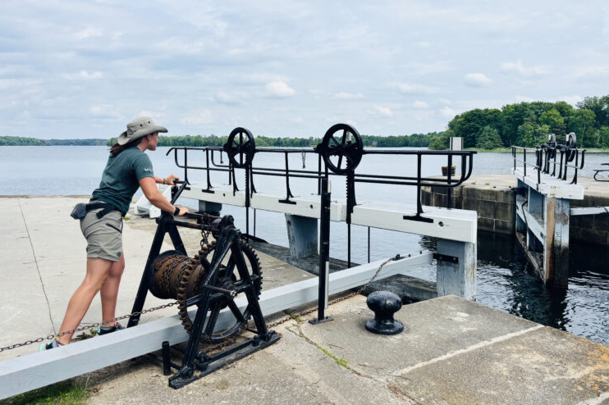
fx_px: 473
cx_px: 311
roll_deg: +0.8
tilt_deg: -6.4
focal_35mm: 28
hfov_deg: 65.5
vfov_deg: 46.3
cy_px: 178
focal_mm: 5.96
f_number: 1.6
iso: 50
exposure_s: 1/3788
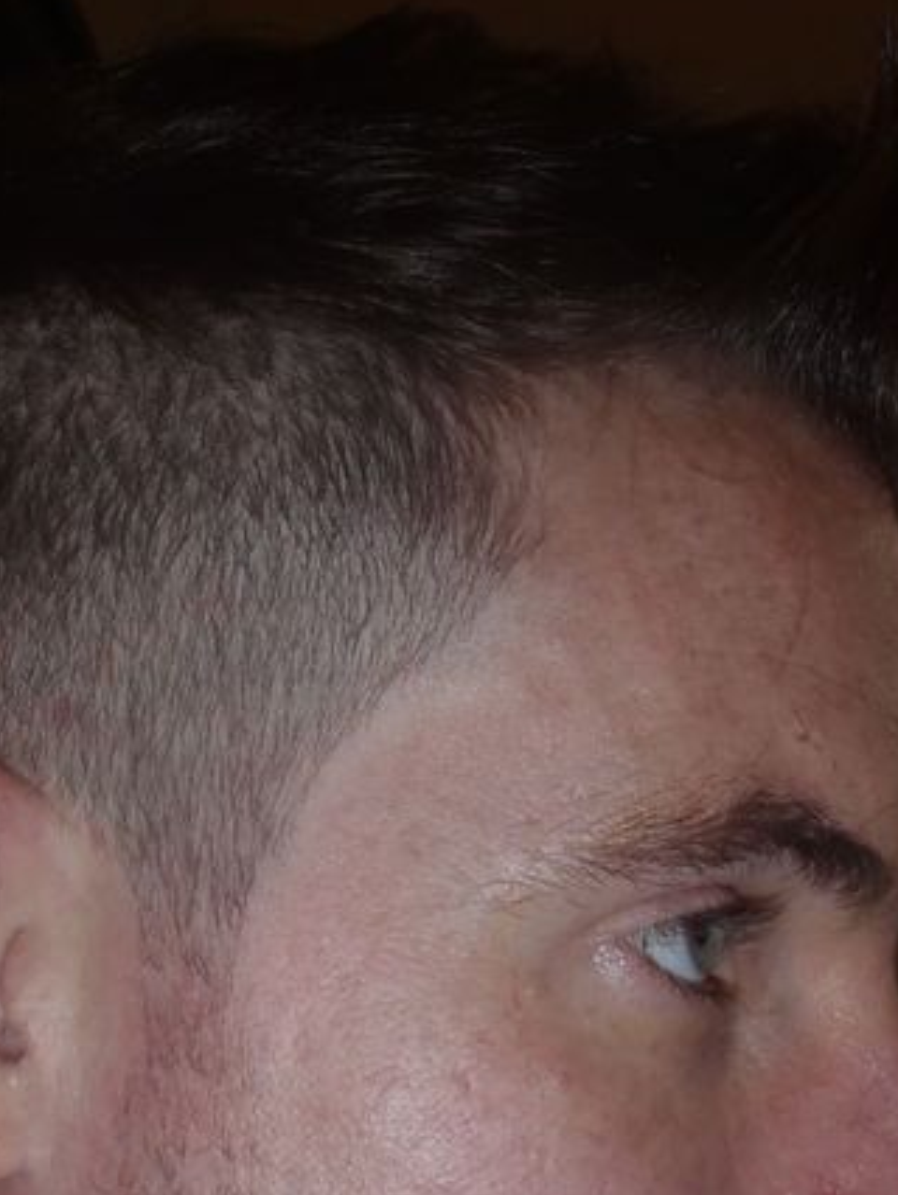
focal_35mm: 56
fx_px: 1935
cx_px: 253
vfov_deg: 32.9
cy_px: 1031
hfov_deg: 25.9
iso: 100
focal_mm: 5
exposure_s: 1/30
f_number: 11
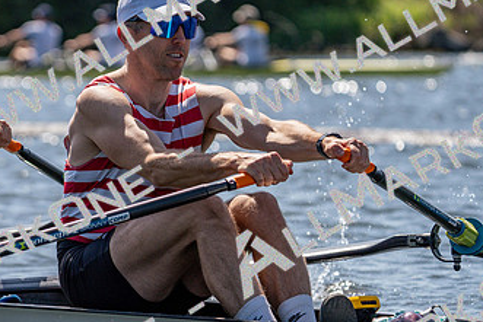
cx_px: 111
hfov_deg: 5.0
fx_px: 5503
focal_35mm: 410
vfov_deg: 3.4
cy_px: 161
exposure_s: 1/2000
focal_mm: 234
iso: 250
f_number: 5.6
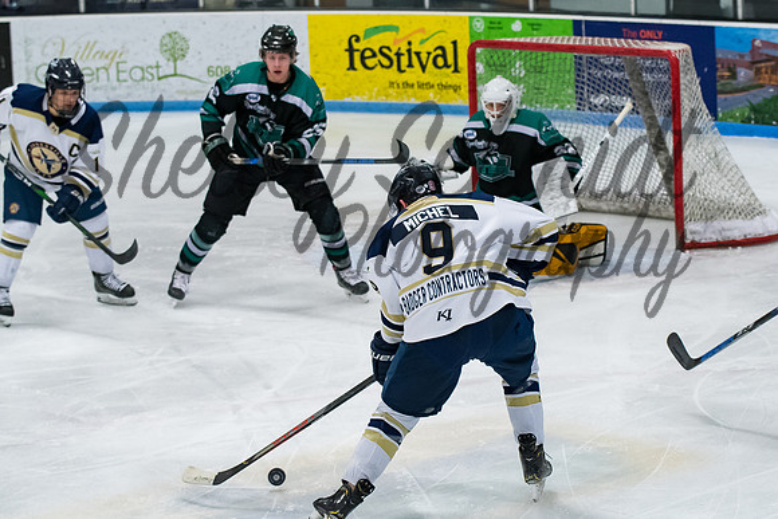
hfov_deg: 16.0
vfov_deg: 10.7
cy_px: 210
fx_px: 2762
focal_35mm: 128
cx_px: 468
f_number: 3.5
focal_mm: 70
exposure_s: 1/800
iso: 2500
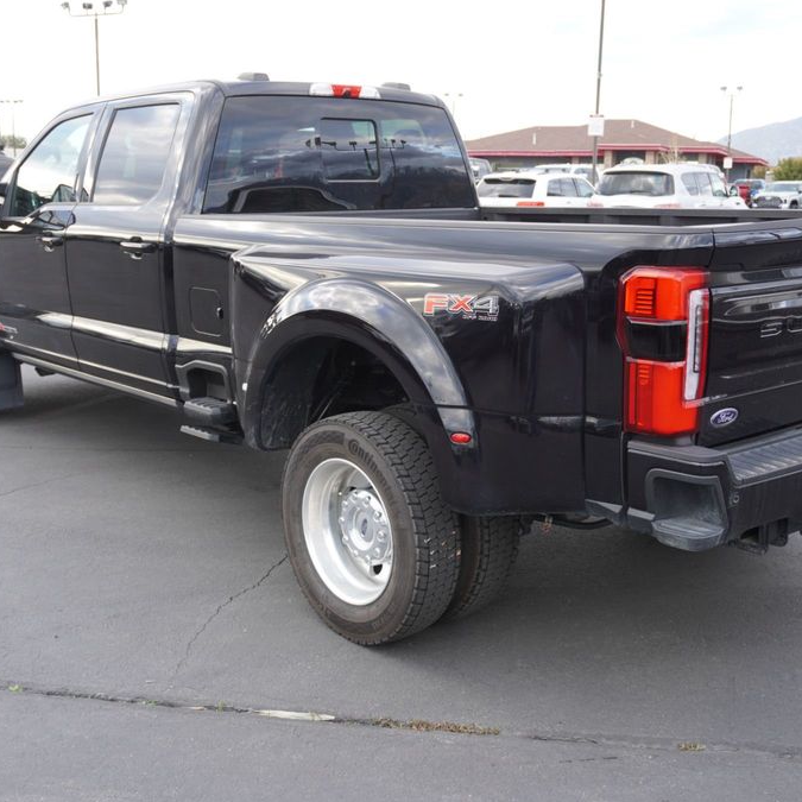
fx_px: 1065
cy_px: 403
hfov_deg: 41.2
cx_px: 423
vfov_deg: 41.3
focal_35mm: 41
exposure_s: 1/60
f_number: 4
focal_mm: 21
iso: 250
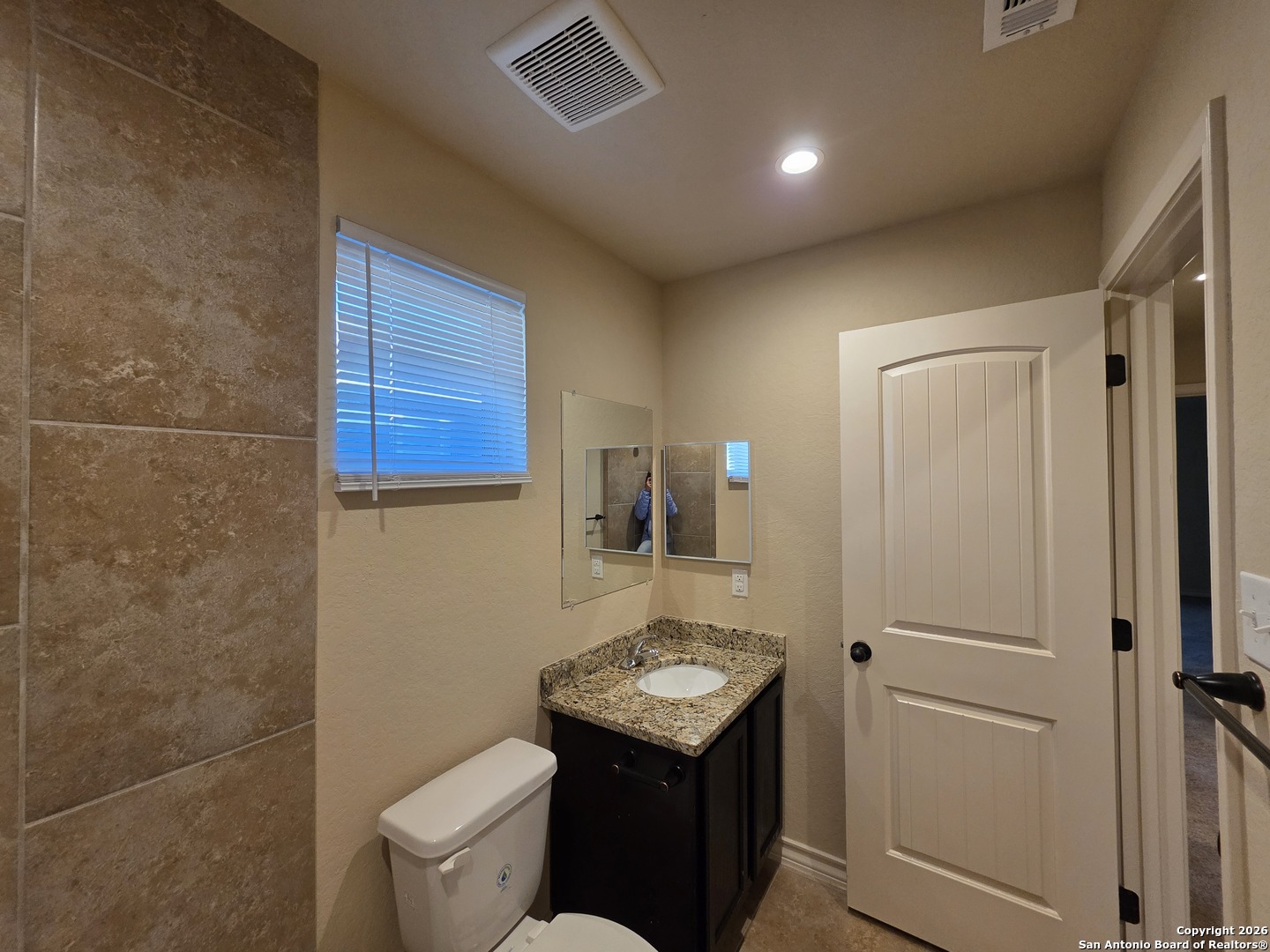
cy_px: 476
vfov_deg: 89.9
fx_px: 477
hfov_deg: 106.2
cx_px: 635
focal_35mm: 13
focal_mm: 2.2
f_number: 1.9
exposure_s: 1/120
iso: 250
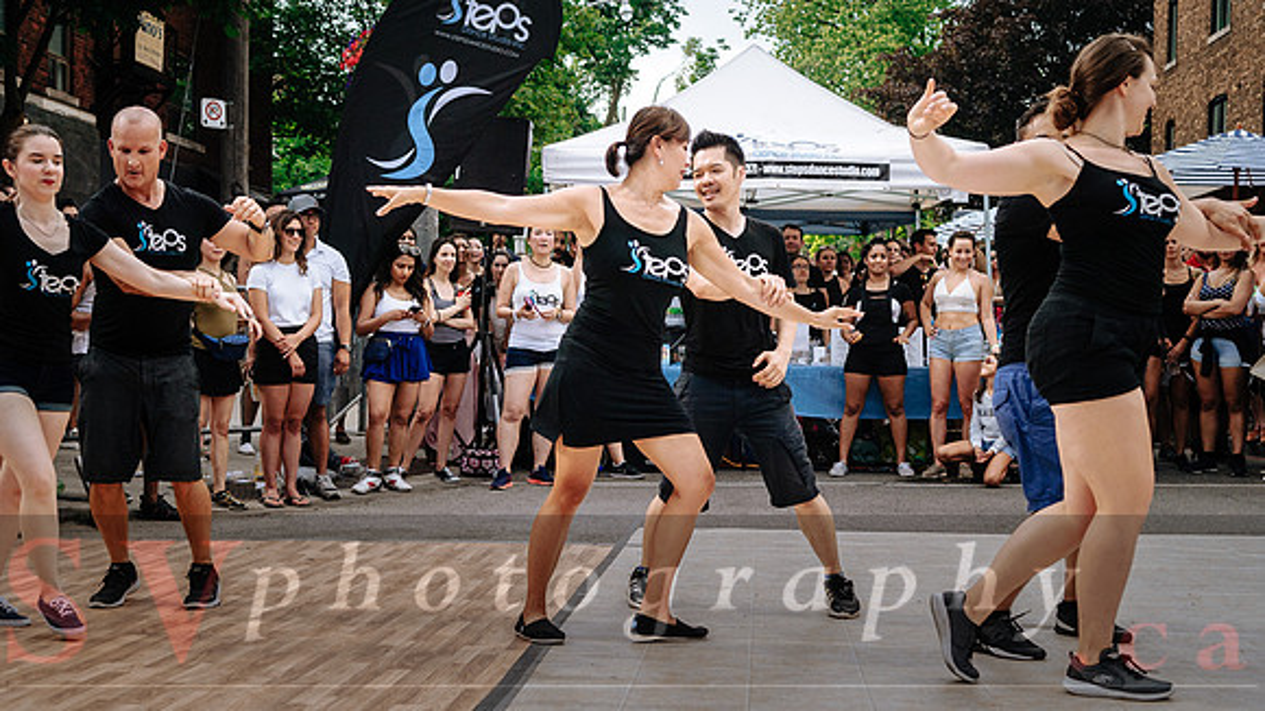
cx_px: 632
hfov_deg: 42.4
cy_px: 394
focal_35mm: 49
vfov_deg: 24.6
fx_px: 1631
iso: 100
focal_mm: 31
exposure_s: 1/1250
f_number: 4
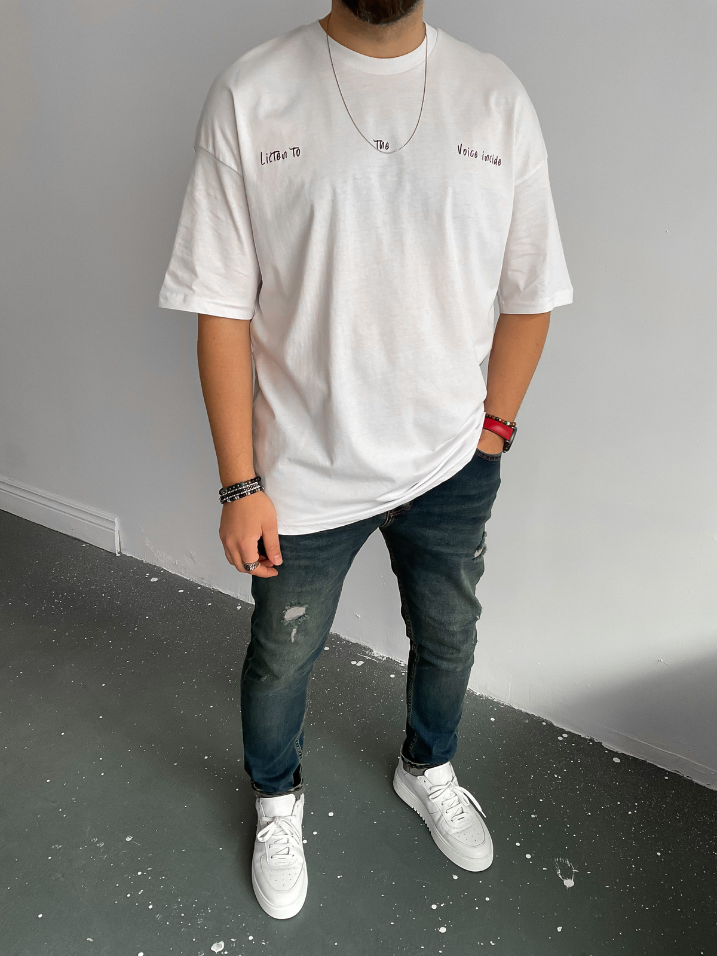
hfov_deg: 48.2
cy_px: 478
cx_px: 358
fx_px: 801
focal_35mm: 29
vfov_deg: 61.7
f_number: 1.8
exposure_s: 1/120
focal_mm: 3
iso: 64
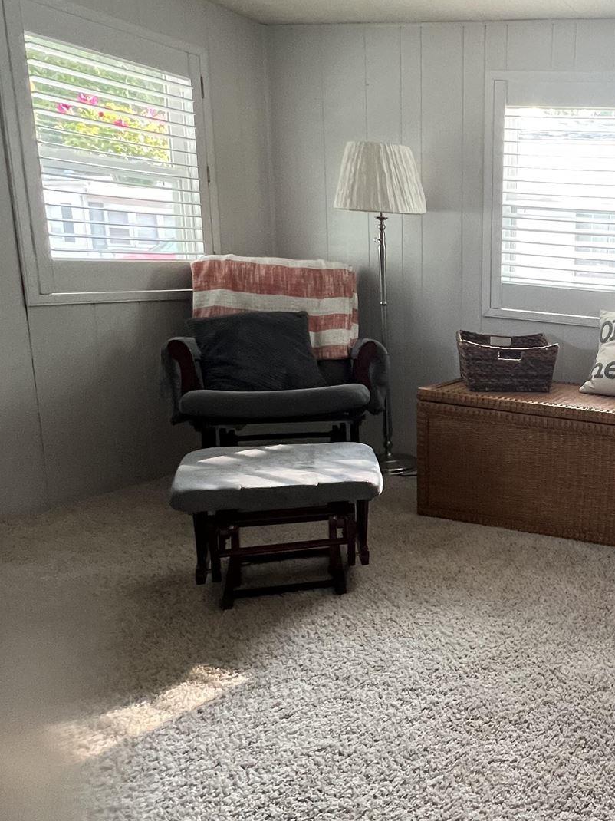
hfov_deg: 41.4
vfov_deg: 63.4
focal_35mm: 28
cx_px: 650
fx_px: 664
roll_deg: -4.0
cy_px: 428
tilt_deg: -14.0
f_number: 1.8
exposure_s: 1/97
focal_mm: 1.57
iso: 250
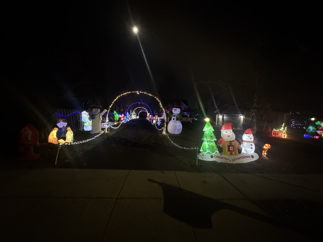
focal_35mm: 14
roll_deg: -2.5
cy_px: 121
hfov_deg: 102.1
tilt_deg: -2.4
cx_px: 162
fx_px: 131
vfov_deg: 85.7
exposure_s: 1/30
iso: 2000
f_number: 2.2
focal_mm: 2.22
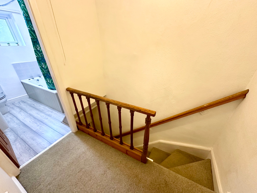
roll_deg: +1.2
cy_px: 96
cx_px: 128
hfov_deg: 102.1
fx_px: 104
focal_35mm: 14
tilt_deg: -27.7
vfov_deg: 85.7
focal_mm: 2.22
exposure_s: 1/50
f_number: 2.2
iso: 320
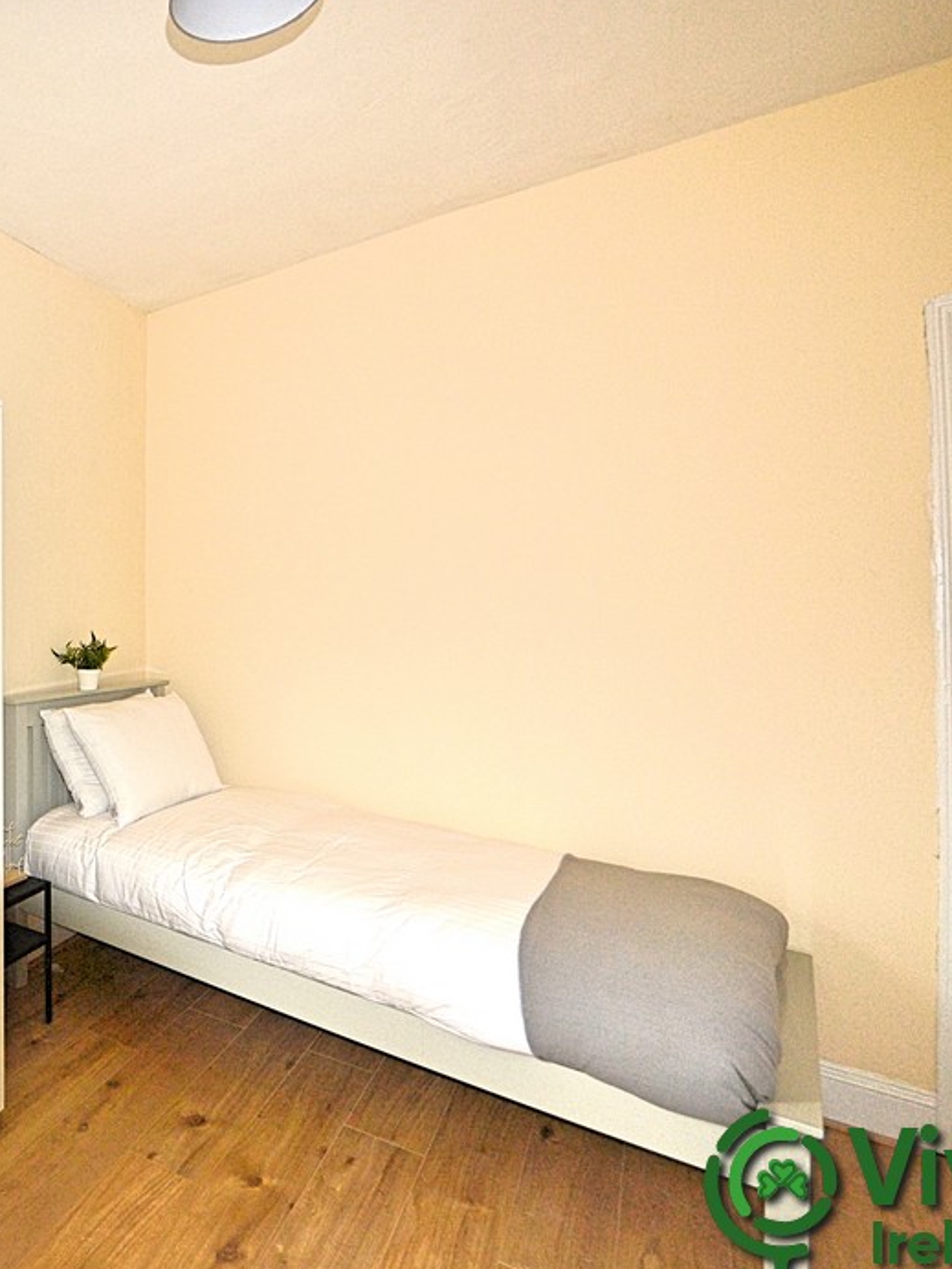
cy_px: 570
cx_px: -24
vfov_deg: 81.5
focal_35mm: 20
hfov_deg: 51.2
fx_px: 733
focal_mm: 8
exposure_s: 1/125
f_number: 4.5
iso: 140
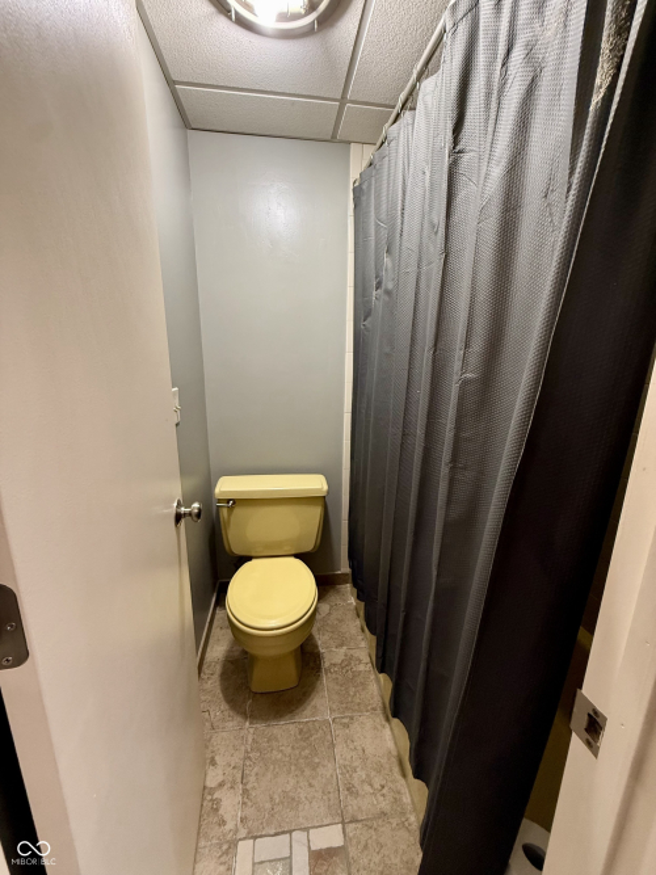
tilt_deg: -12.1
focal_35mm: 14
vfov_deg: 102.1
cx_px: 328
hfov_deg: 85.7
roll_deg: -1.0
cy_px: 438
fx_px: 354
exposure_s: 1/60
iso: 250
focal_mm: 2.22
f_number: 2.2
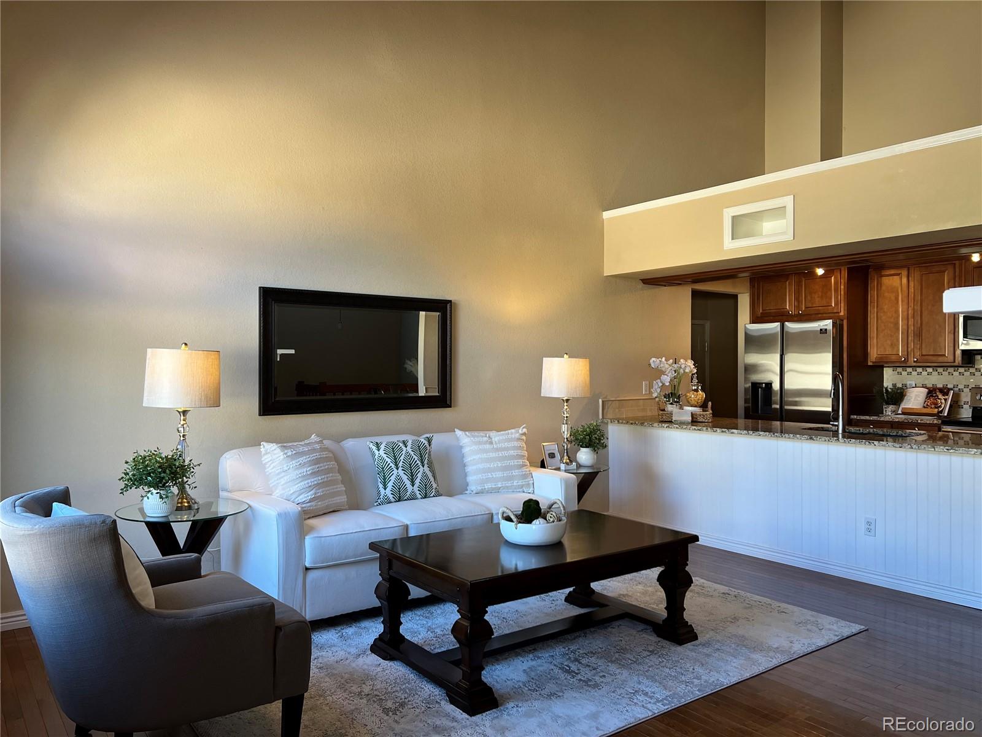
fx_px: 738
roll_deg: +0.1
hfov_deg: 67.3
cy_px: 368
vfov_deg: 53.1
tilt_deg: -0.4
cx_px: 491
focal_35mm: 26
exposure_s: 1/120
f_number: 1.5
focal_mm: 5.7
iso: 100
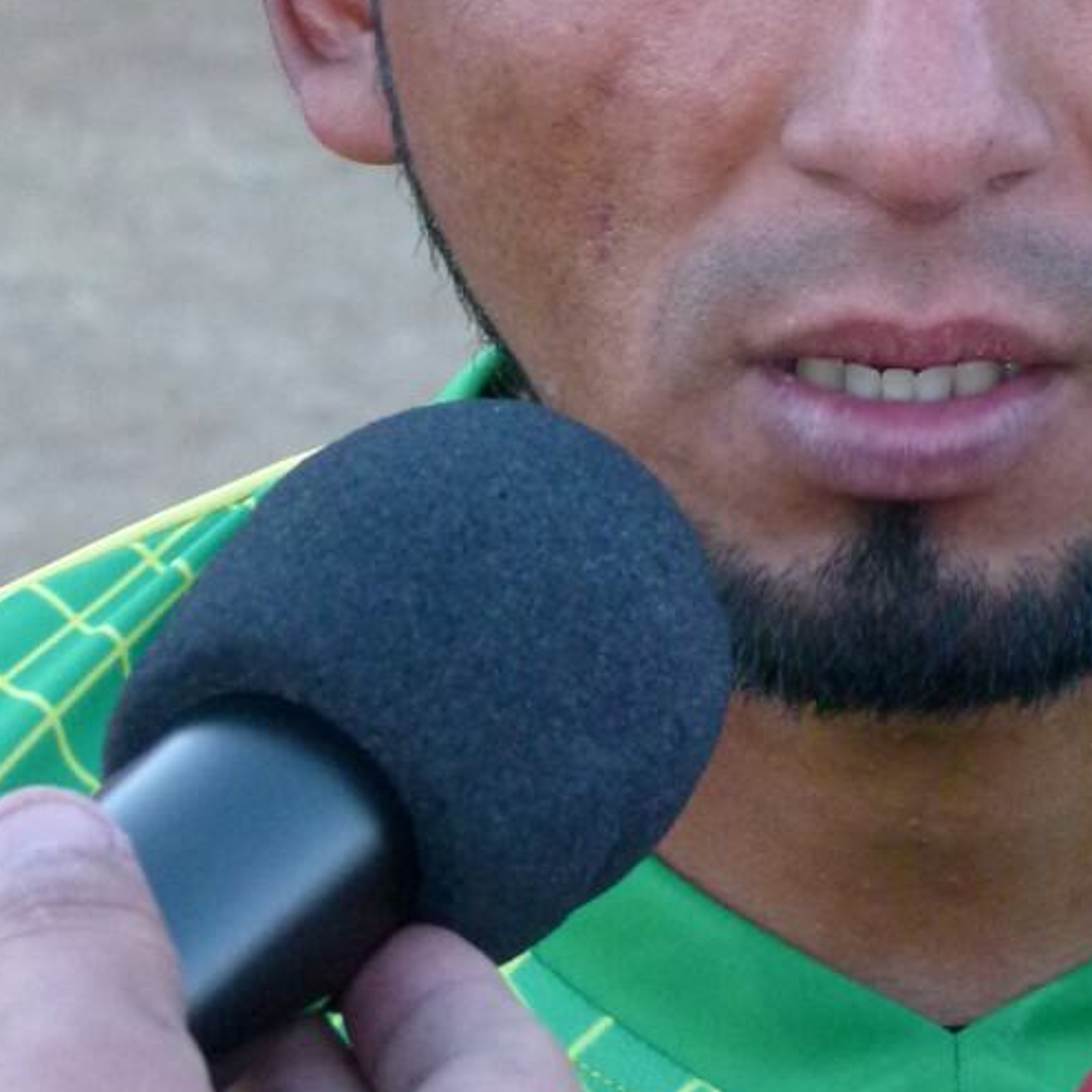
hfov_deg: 7.6
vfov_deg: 7.6
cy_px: 50
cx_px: 927
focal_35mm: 231
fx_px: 8244
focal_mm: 17.8
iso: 320
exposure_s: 1/125
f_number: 3.5
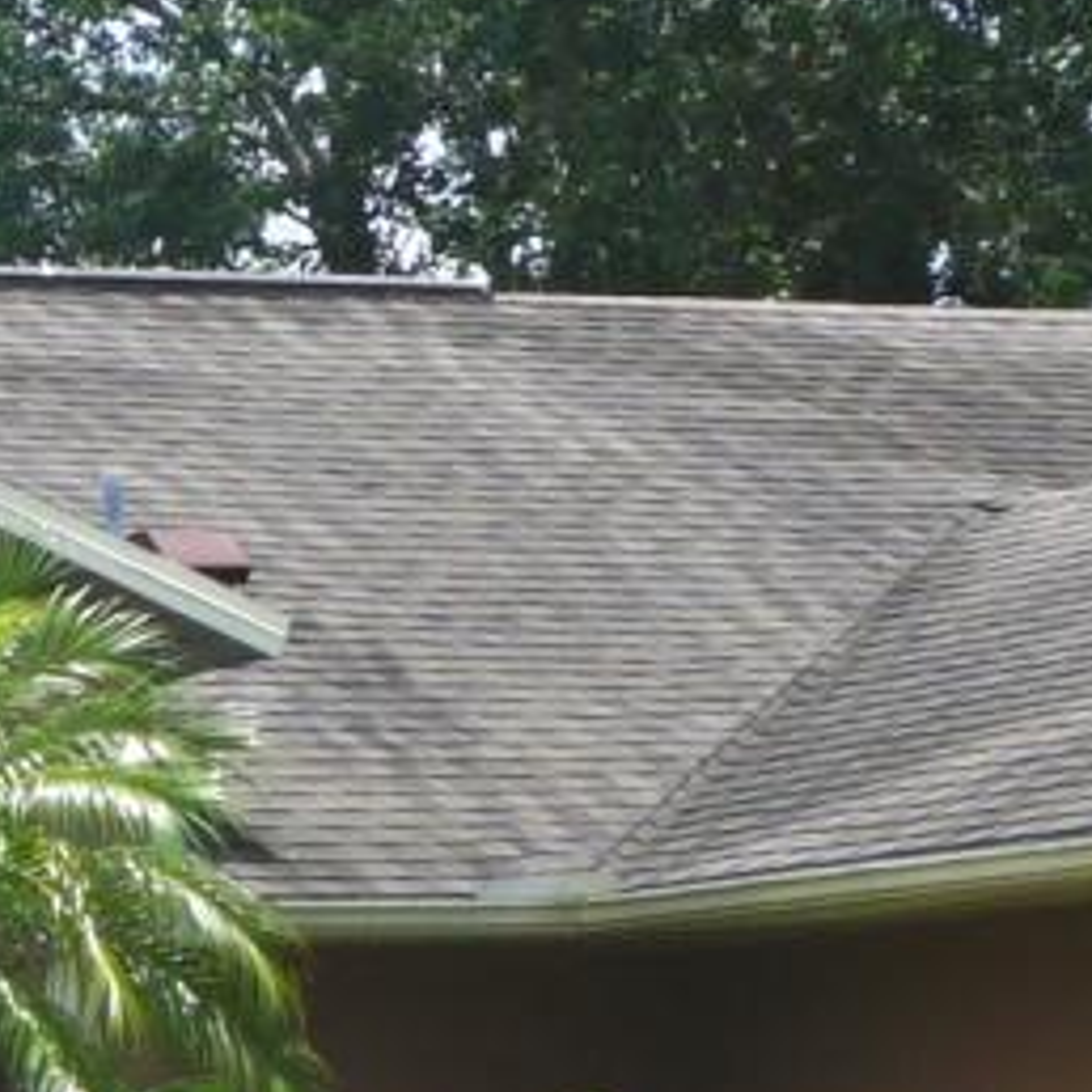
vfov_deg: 7.3
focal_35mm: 237
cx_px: -1460
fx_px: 8459
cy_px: 1191
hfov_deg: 7.0
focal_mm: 16
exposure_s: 1/160
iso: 100
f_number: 11
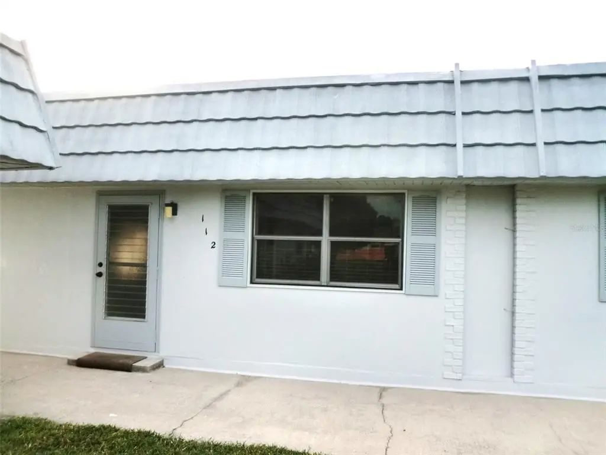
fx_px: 473
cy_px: 228
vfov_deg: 51.4
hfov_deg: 65.3
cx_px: 303
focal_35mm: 27
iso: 50
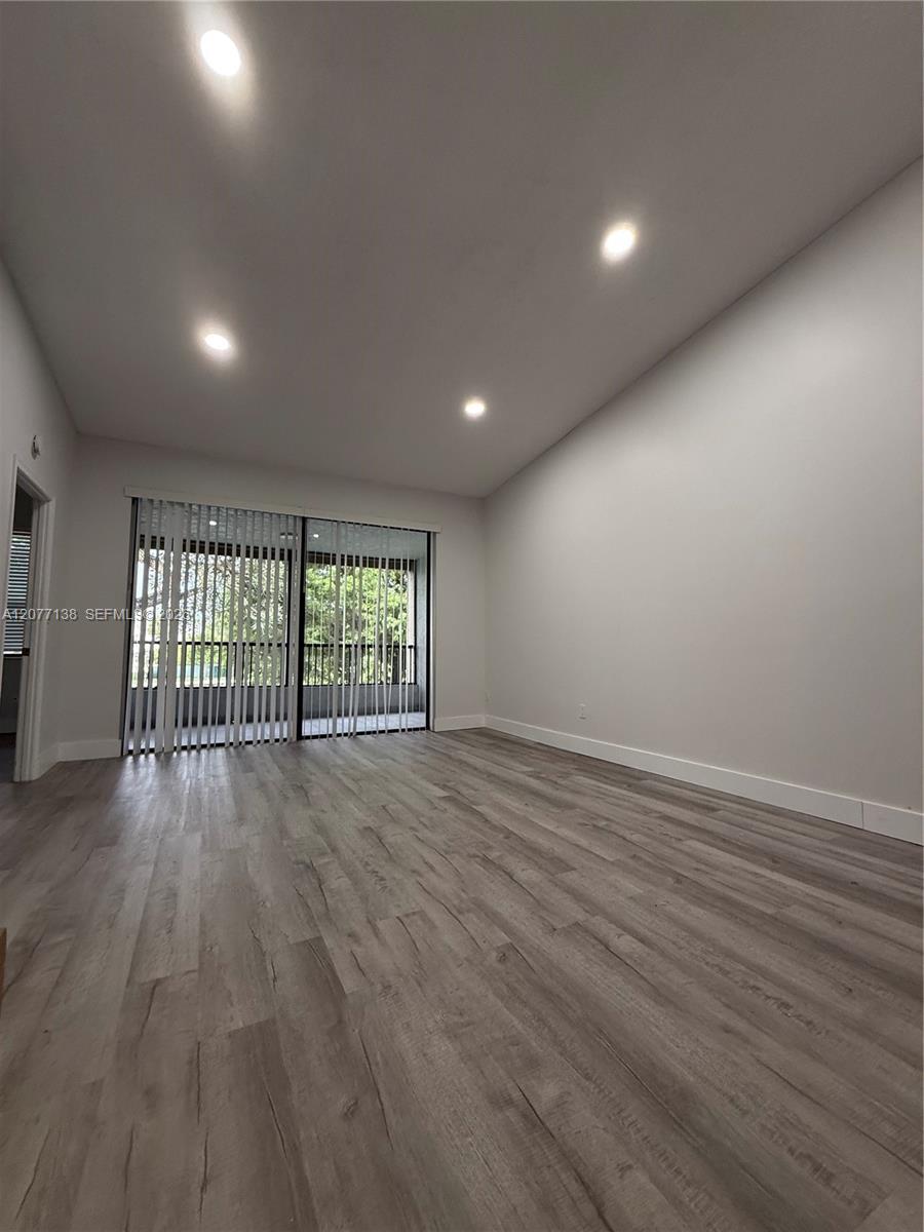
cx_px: 462
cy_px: 616
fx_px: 498
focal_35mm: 14
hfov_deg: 85.7
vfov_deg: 102.1
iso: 200
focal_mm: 2.22
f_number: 2.2
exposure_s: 1/120
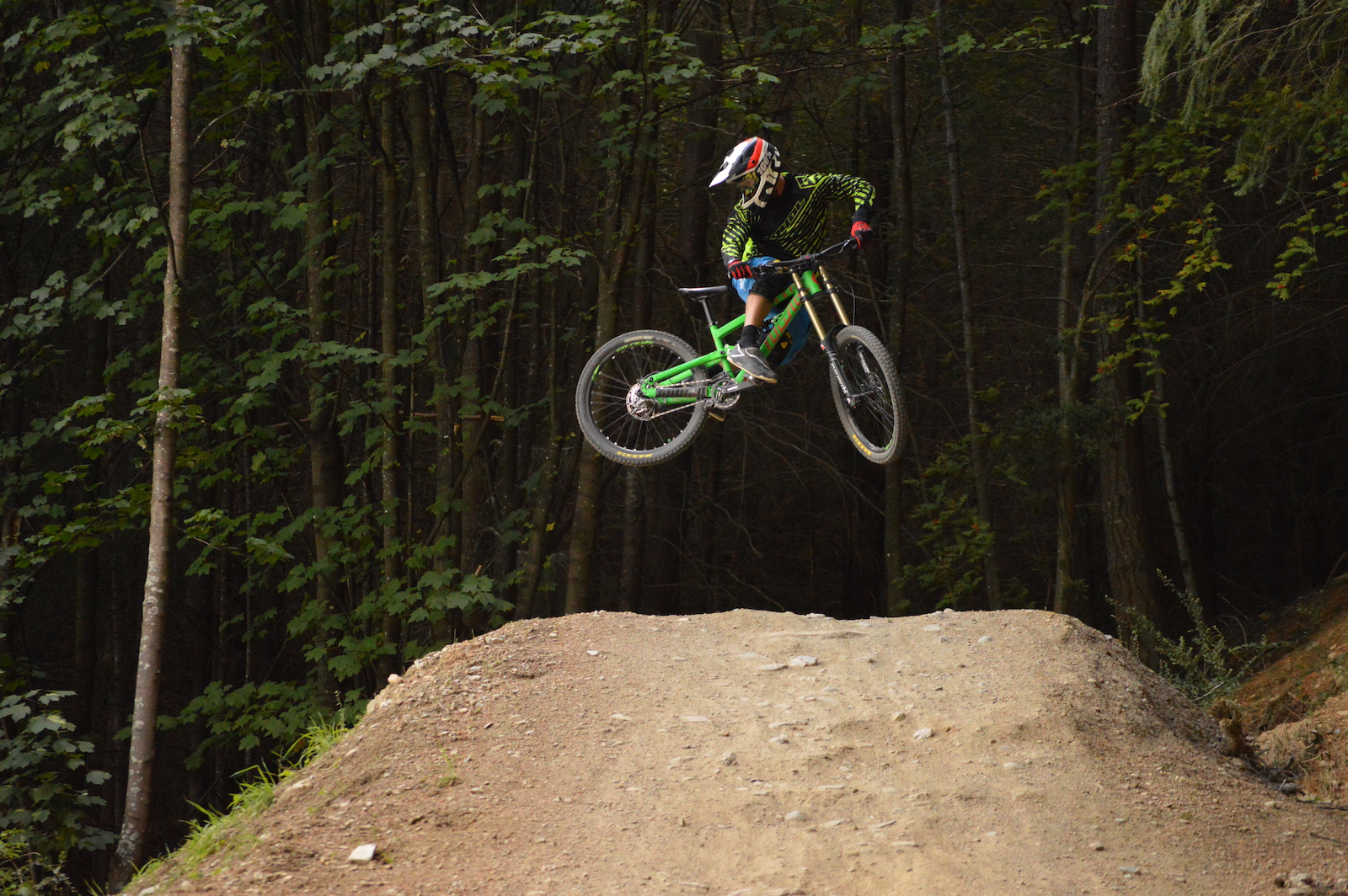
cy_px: 448
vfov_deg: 11.4
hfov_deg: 17.1
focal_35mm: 120
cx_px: 674
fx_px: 4490
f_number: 4.2
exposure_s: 1/800
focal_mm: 80
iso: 3200
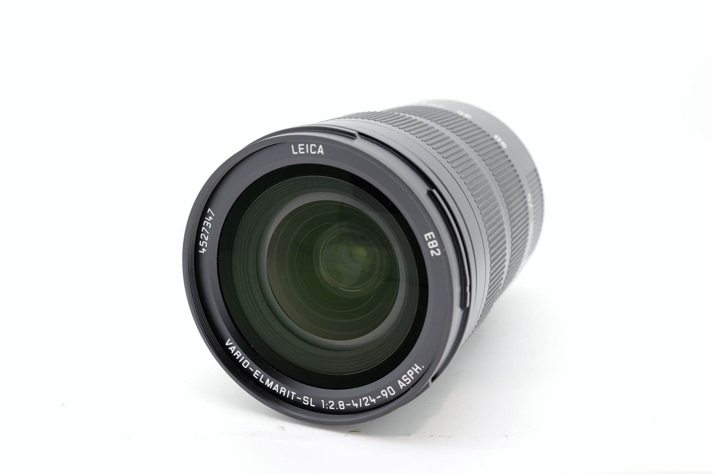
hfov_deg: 45.5
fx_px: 851
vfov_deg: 31.1
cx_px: 356
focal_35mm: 43
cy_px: 237
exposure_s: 1/60
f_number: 9
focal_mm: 43
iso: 800
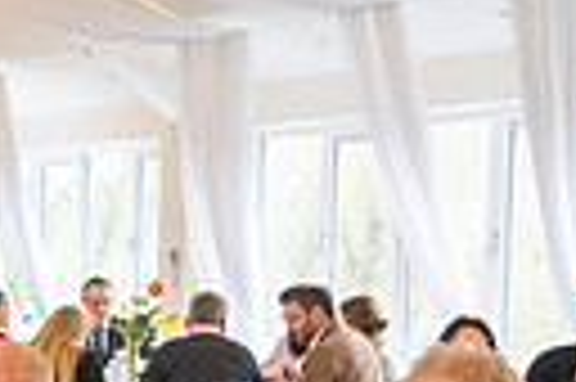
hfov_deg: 18.1
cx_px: -68
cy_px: 425
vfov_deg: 12.3
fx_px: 1742
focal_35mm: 109
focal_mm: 24
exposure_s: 1/100
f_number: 3.2
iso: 800
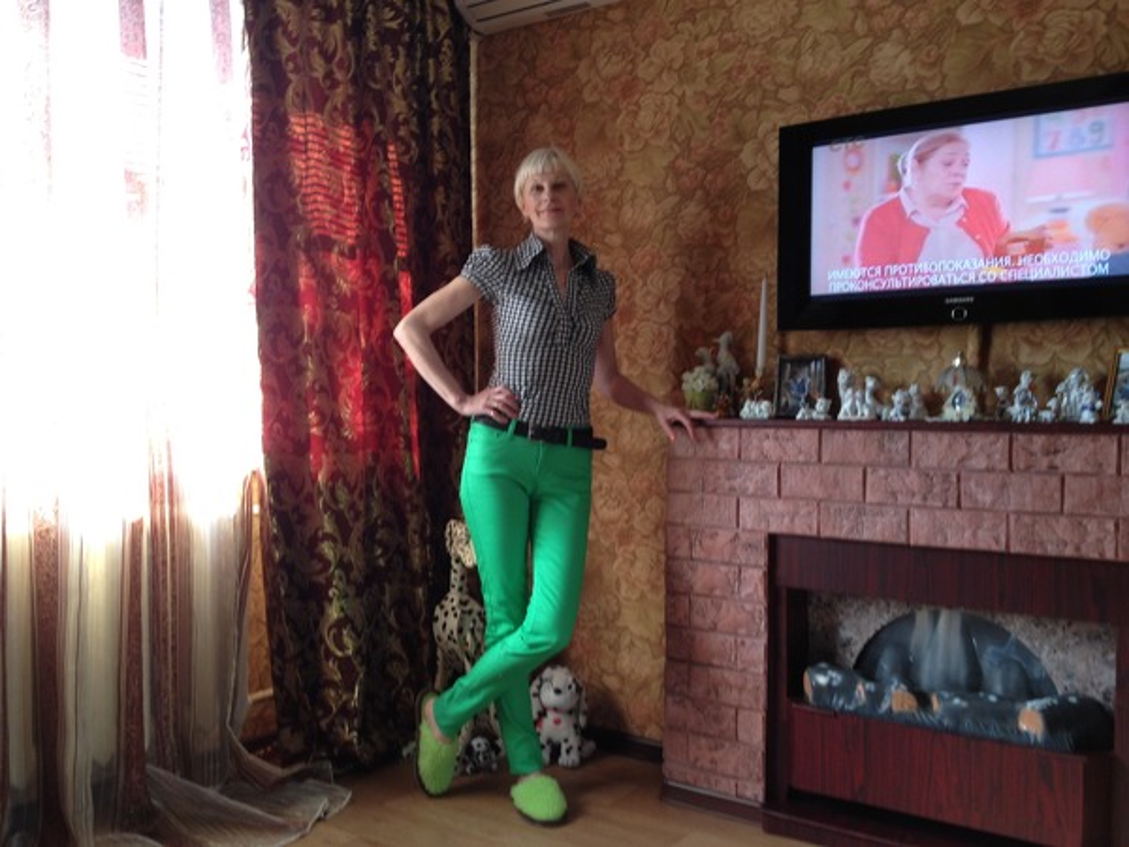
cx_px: 564
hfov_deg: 52.6
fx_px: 1142
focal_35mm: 35
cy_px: 424
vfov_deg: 40.7
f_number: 2.4
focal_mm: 4.28
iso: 80
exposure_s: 1/20
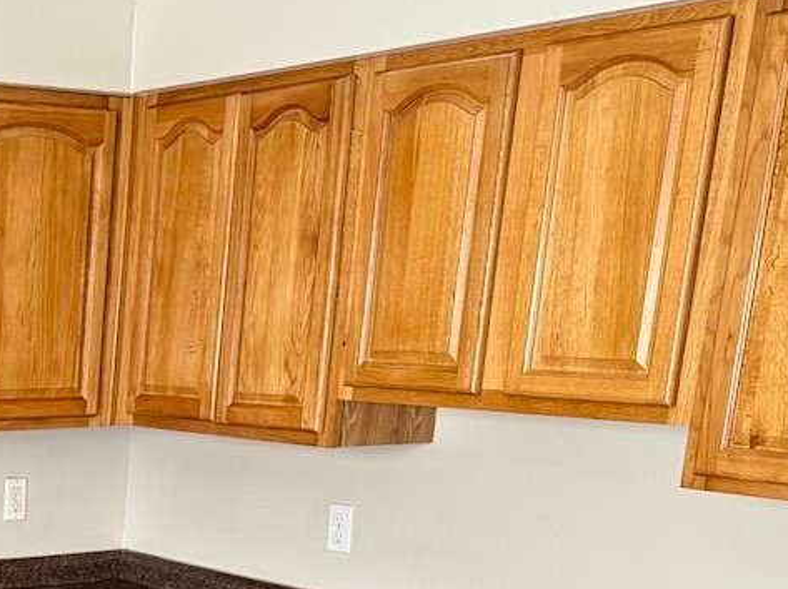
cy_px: 684
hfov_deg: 26.5
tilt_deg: -13.4
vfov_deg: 21.2
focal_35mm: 65
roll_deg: -0.8
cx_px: -157
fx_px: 1479
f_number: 1.78
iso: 200
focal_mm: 6.76
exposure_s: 1/100
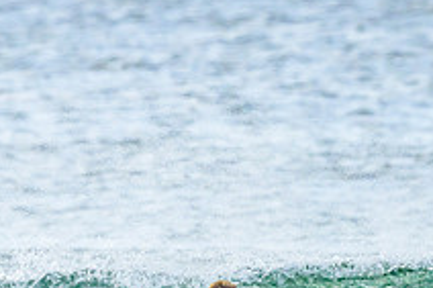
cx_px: 247
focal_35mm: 2189
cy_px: 336
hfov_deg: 0.9
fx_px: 26308
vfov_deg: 0.6
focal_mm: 800
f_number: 11
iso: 2500
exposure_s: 1/2000
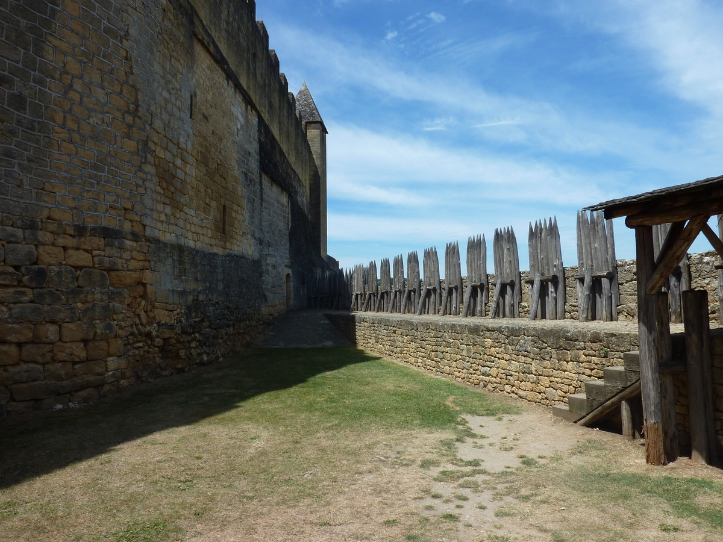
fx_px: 522
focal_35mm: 25
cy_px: 271
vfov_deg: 54.9
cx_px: 362
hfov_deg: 69.4
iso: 80
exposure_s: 1/400
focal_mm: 4.1
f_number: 5
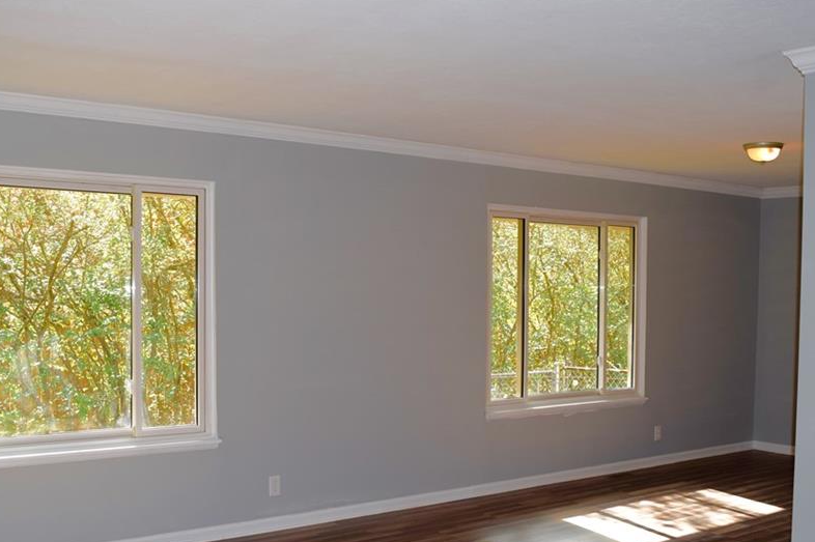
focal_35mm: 43
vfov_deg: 31.0
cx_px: 369
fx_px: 973
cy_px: 330
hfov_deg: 45.4
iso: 250
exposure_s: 1/125
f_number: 5.6
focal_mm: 22
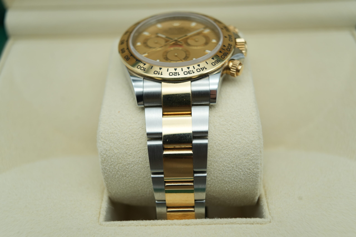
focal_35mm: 35
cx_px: 178
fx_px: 346
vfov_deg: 37.9
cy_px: 118
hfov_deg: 54.4
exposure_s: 1/250
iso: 400
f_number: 5
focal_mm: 35
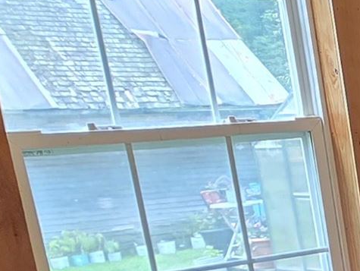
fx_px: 874
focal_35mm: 84
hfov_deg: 16.0
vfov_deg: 16.7
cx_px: 782
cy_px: 345
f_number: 1.9
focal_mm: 2.2
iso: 200
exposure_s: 1/120
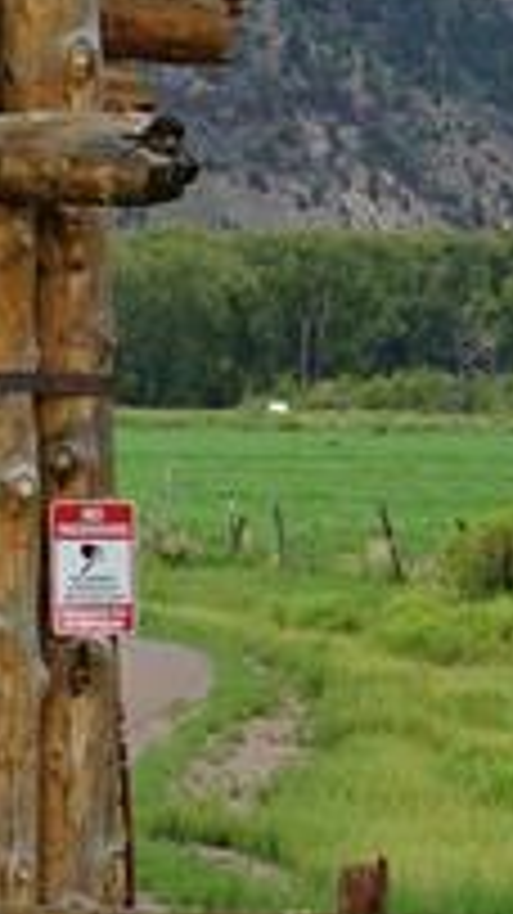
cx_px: -729
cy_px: -72
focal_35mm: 369
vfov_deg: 5.8
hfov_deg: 3.2
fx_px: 8935
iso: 100
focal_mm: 70
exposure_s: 1/100
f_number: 8
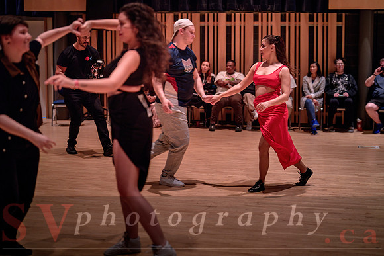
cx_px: 225
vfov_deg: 23.2
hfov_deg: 34.1
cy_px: 106
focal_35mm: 59
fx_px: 624
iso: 1600
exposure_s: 1/250
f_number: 1.4
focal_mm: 50
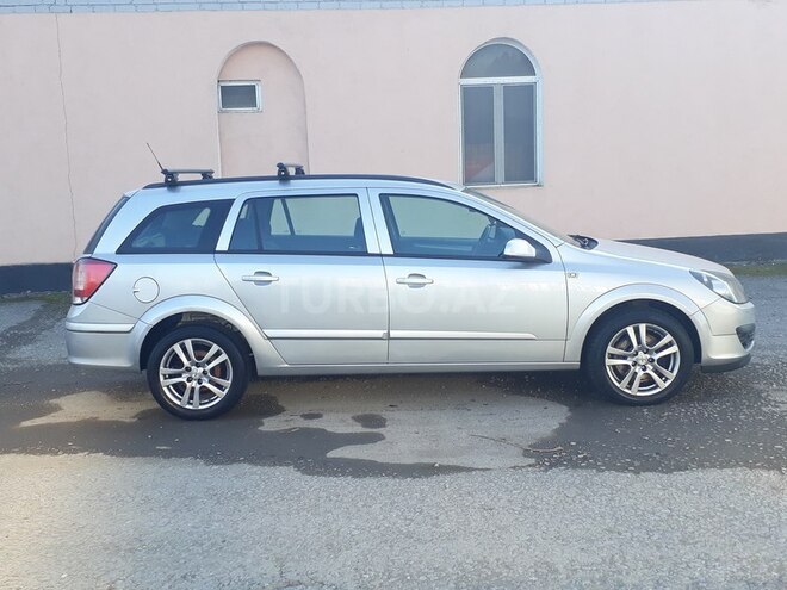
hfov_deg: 65.3
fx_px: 614
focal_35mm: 27
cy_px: 295
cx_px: 394
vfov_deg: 51.4
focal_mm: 3.6
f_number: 1.9
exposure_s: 1/173
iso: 40
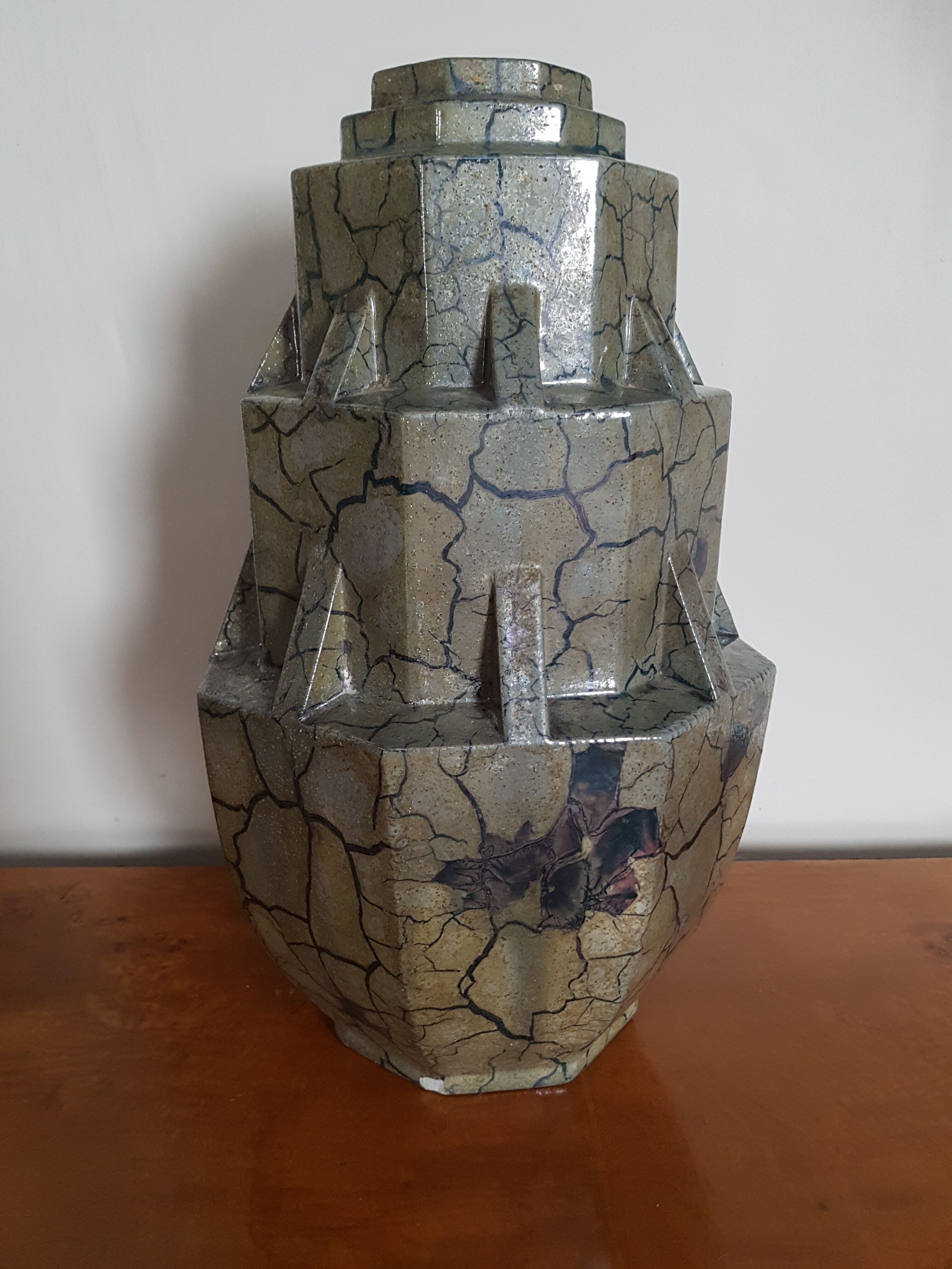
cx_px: 476
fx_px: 953
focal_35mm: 26
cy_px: 634
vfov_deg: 67.3
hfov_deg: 53.1
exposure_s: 1/10
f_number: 1.7
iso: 250
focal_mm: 4.2
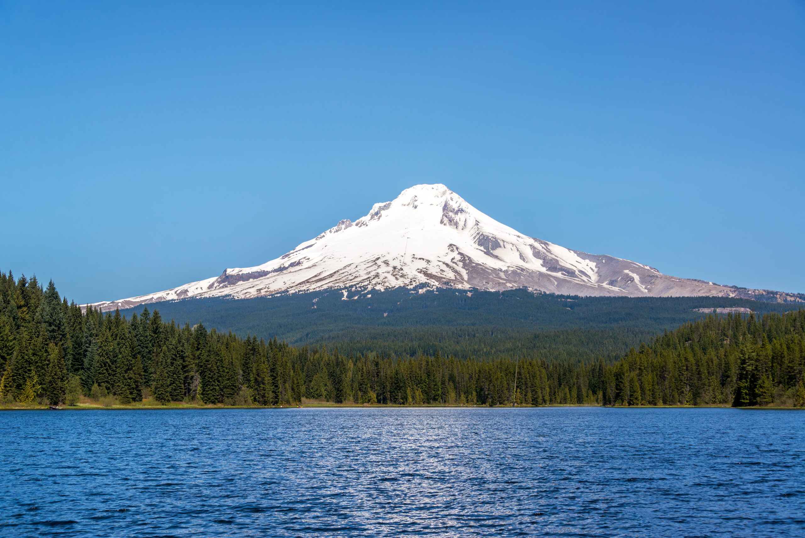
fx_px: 1118
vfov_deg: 27.0
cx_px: 402
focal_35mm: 50
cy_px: 269
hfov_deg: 39.6
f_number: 8
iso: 200
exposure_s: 1/320
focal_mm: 50
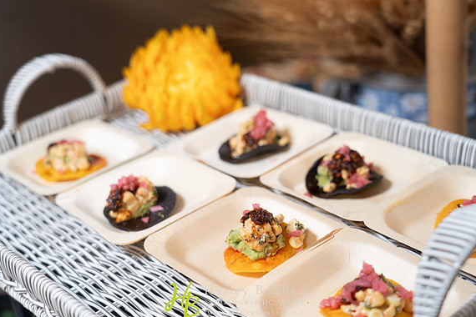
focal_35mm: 57
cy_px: 161
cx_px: 238
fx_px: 754
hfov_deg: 35.1
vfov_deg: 23.8
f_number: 4
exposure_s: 1/80
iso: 1250
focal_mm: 56
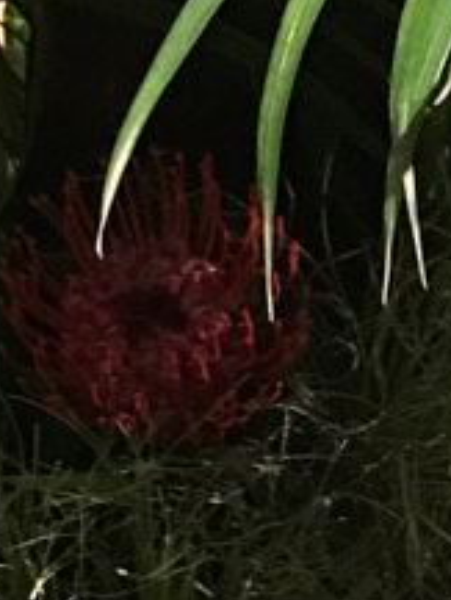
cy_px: 924
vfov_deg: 9.0
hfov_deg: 6.9
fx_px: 3714
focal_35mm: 214
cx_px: 246
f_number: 2.2
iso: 100
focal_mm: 4.15
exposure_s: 1/10
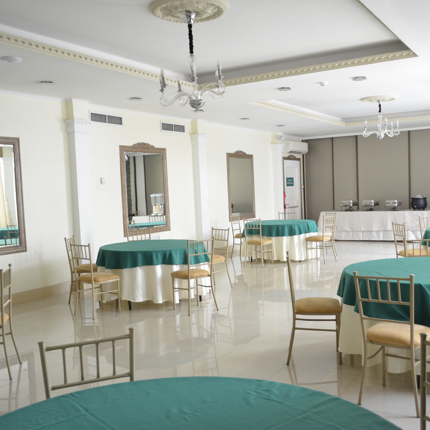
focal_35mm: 39
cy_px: 218
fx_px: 548
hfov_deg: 42.8
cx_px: 214
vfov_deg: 42.8
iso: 1600
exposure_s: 1/60
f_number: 3.8
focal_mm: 20
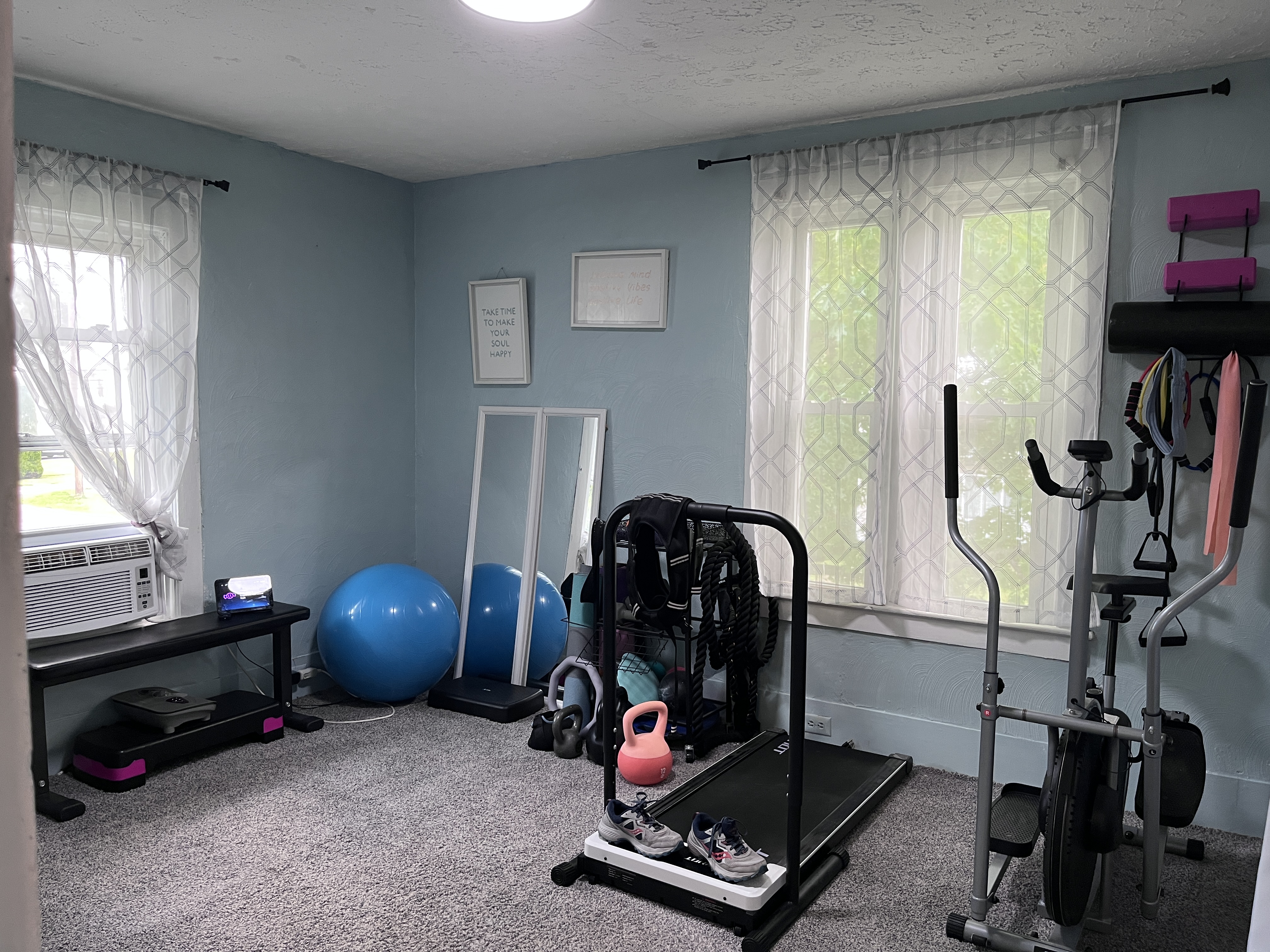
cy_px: 476
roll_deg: -0.8
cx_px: 635
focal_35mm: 26
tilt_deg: -4.8
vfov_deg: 53.1
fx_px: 954
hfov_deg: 67.3
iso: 100
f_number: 1.6
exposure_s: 1/60
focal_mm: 5.1
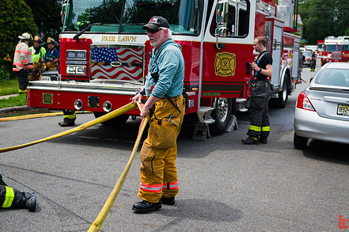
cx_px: 165
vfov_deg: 26.9
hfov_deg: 39.6
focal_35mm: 50
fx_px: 484
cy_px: 104
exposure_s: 1/2000
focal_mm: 38
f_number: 3.2
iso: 200
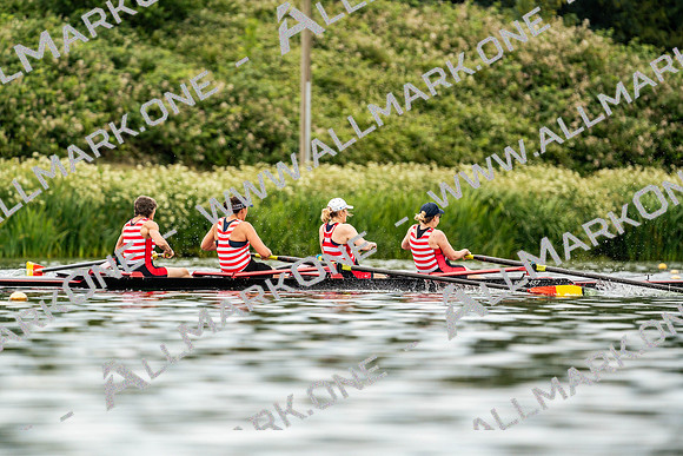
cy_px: 228
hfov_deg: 3.4
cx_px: 342
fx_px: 11385
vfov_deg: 2.3
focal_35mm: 600
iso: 640
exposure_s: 1/2000
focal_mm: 600
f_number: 6.3
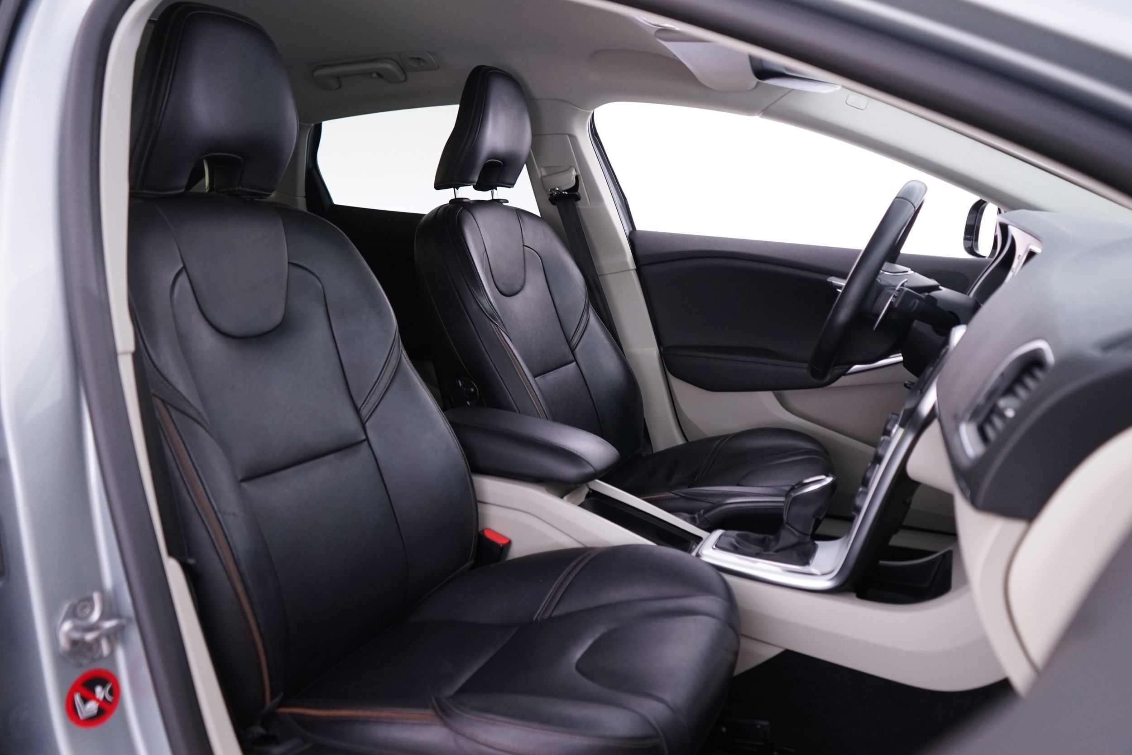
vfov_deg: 46.4
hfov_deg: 65.5
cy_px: 378
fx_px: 880
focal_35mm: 28
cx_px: 566
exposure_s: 1/10
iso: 1250
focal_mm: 28
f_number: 3.5
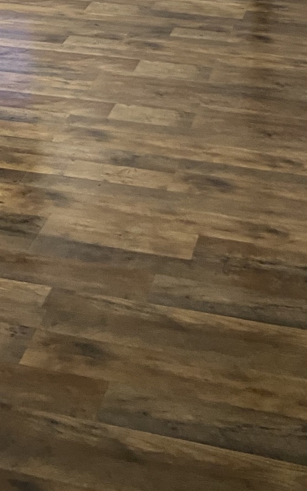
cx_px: 107
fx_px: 950
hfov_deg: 18.3
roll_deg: -2.1
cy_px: -72
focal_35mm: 71
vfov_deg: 26.3
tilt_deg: -14.5
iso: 400
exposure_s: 1/60
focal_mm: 4.25
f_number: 1.8
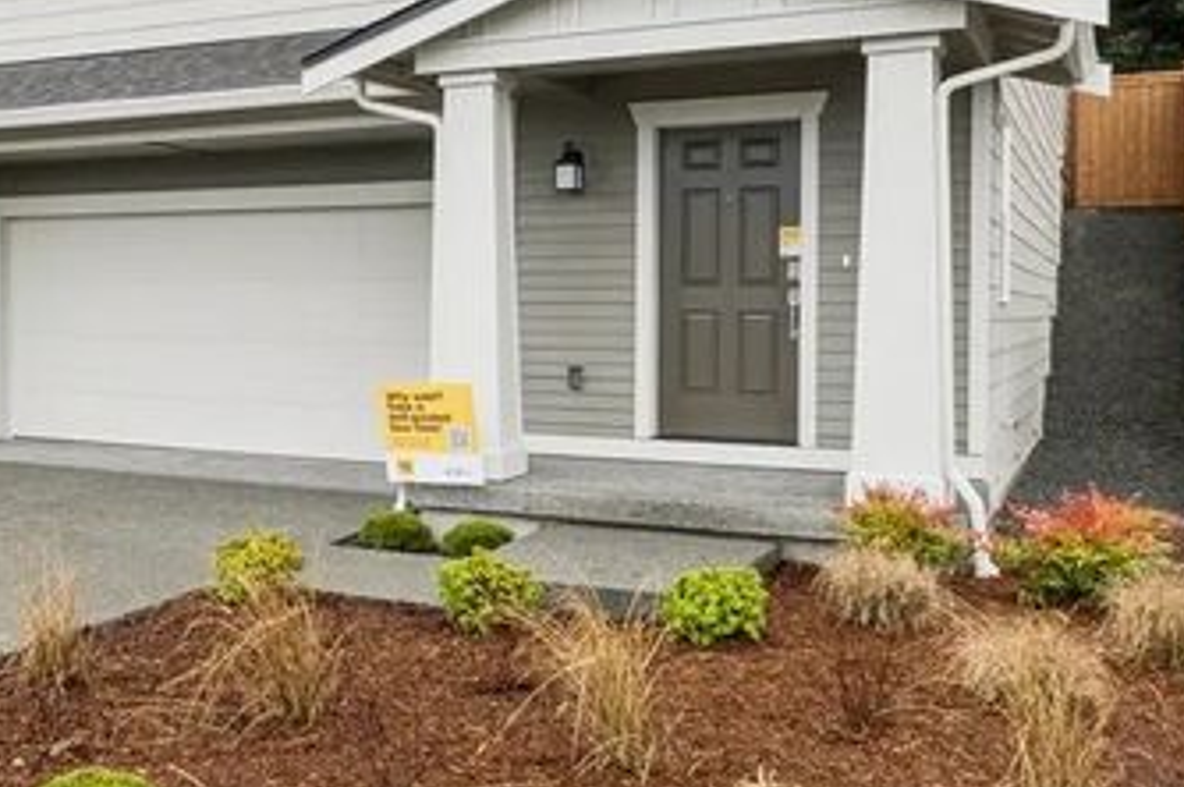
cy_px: 319
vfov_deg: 29.1
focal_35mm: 46
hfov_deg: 39.8
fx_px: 1511
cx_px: 131
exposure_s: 1/30
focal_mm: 10
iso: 250
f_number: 9
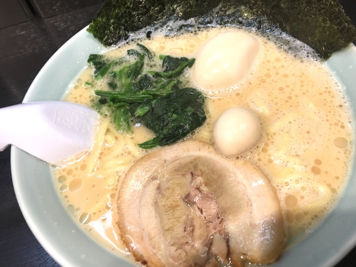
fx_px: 339
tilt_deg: -57.3
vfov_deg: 42.9
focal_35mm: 33
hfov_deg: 55.3
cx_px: 193
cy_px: 131
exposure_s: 1/30
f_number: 2.2
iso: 80
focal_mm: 4.15
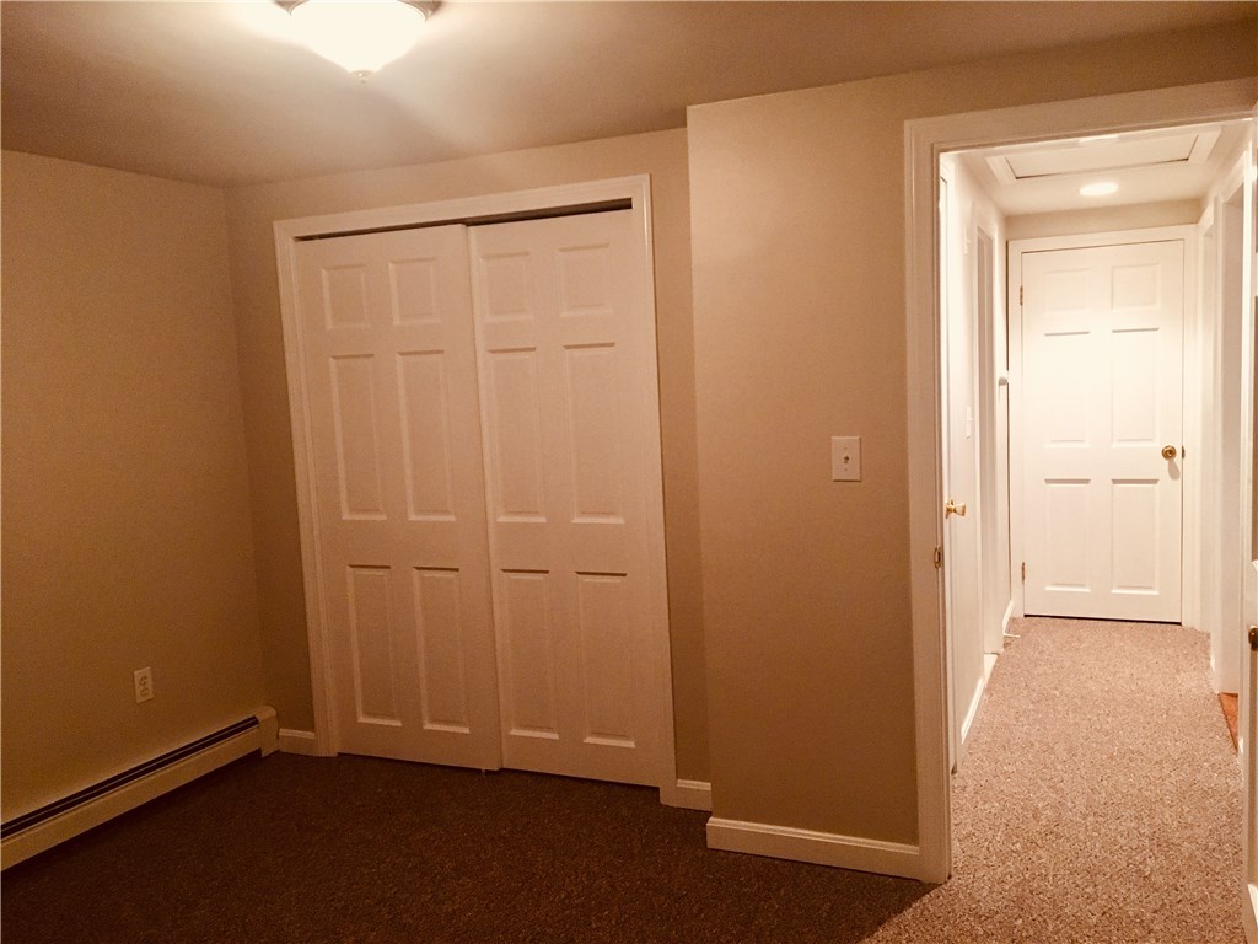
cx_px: 629
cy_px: 472
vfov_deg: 48.2
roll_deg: +1.9
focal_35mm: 29
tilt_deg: -5.4
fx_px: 1054
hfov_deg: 61.7
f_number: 2.2
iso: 200
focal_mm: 4.15
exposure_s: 1/25
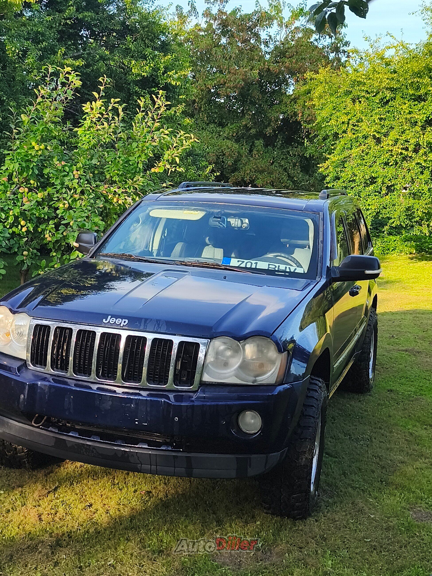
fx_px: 765
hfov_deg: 31.5
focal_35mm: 46
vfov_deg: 41.2
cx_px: 216
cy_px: 288
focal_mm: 6.18
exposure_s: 1/263
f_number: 1.65
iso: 50
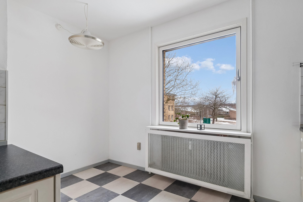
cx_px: 152
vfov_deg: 67.4
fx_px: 151
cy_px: 101
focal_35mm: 18
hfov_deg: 90.0
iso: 200
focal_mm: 12
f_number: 10
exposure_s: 1/13
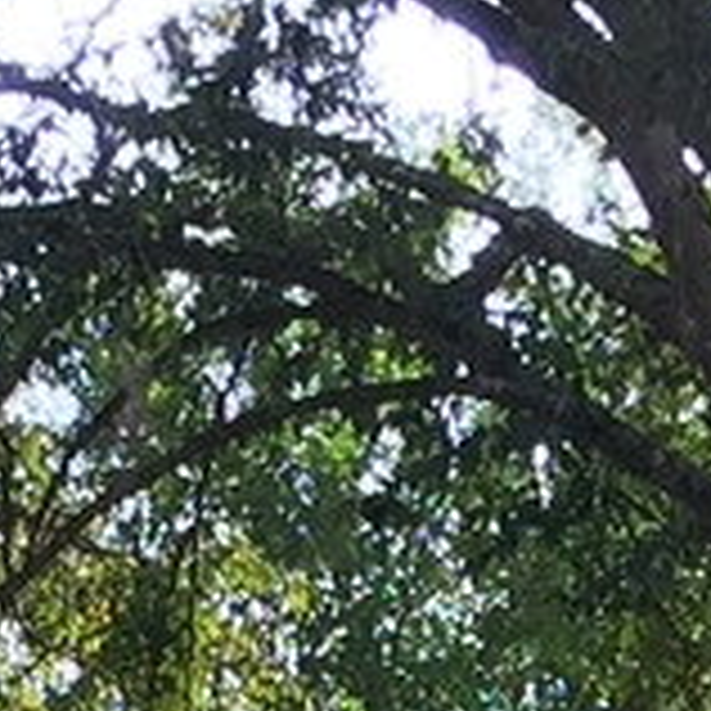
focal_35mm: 259
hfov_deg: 6.7
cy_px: 2655
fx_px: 6019
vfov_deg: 5.9
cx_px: 774
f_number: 2.2
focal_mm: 4.15
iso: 32
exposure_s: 1/173
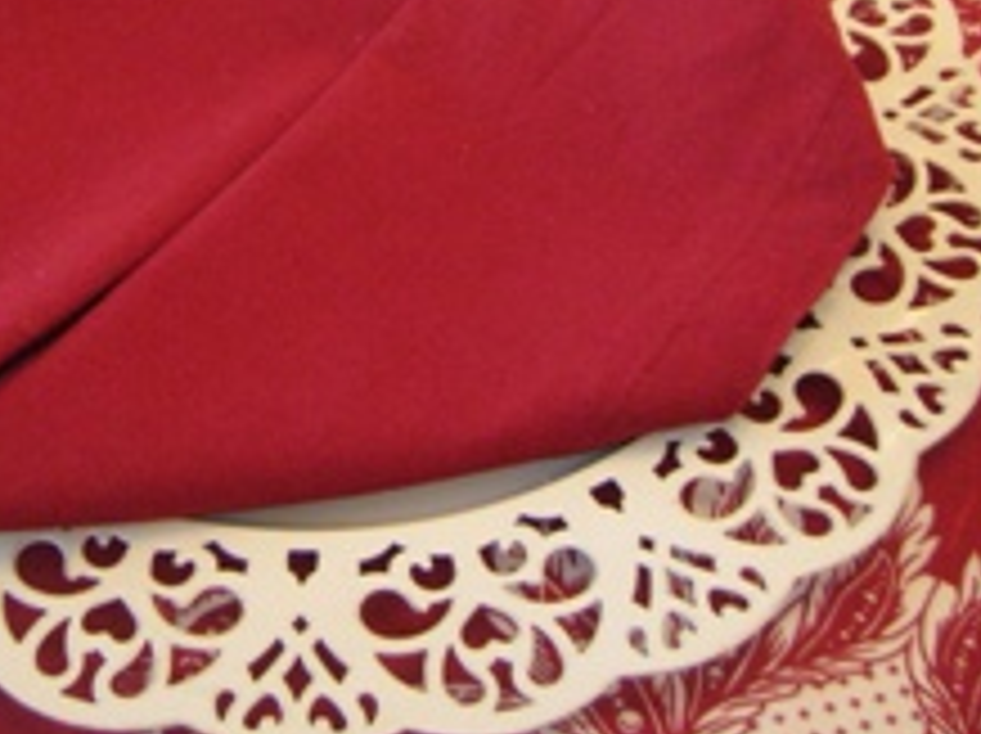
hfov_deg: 27.7
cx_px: 374
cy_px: -216
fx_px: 1982
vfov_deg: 19.4
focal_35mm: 70
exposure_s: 1/11
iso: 200
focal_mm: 5.7
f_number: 2.9
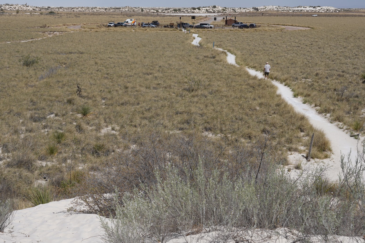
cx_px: 182
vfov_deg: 27.9
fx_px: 487
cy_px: 86
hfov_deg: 41.1
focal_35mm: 48
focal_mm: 37
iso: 64
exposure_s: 1/100
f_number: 18
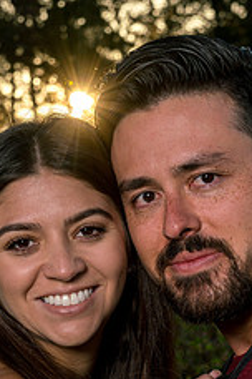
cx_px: 129
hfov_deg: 9.9
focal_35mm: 138
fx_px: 1449
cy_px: 321
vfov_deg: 14.7
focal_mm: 70
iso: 160
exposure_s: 1/200
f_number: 9
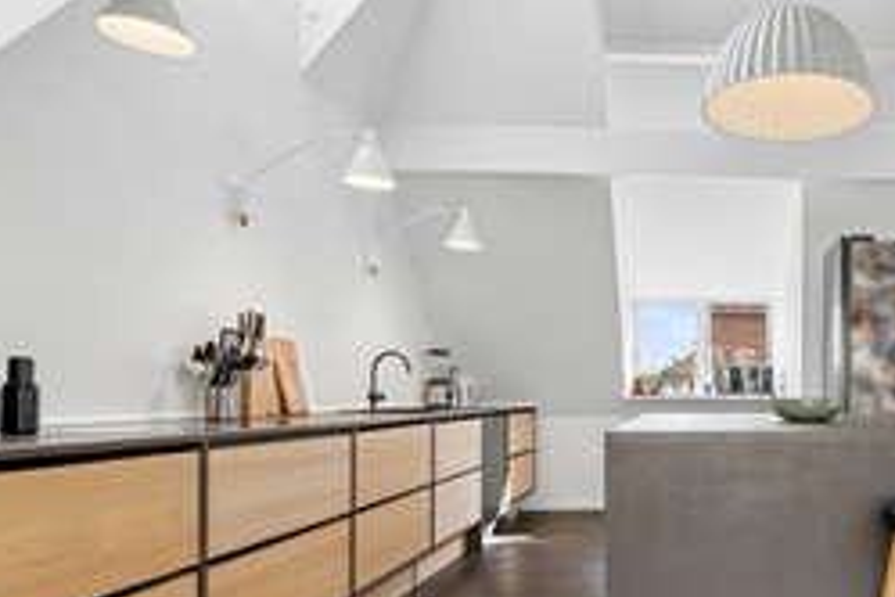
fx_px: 671
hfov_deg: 61.1
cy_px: 385
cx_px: 733
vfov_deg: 47.3
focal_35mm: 27
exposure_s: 1/25
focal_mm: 16
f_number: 6.3
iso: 200
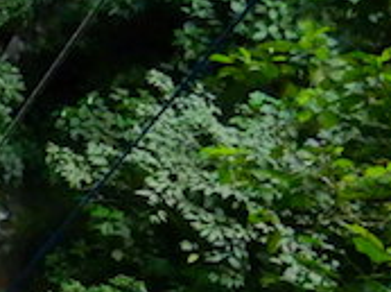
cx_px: -154
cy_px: 405
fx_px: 1003
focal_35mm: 89
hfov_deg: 19.8
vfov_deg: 15.5
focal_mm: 4.3
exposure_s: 1/400
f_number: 2.8
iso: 1600
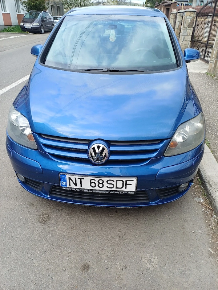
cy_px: 145
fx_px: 210
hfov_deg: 54.9
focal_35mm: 25
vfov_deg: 69.4
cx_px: 109
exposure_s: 1/244
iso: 50
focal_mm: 4.65
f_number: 1.8
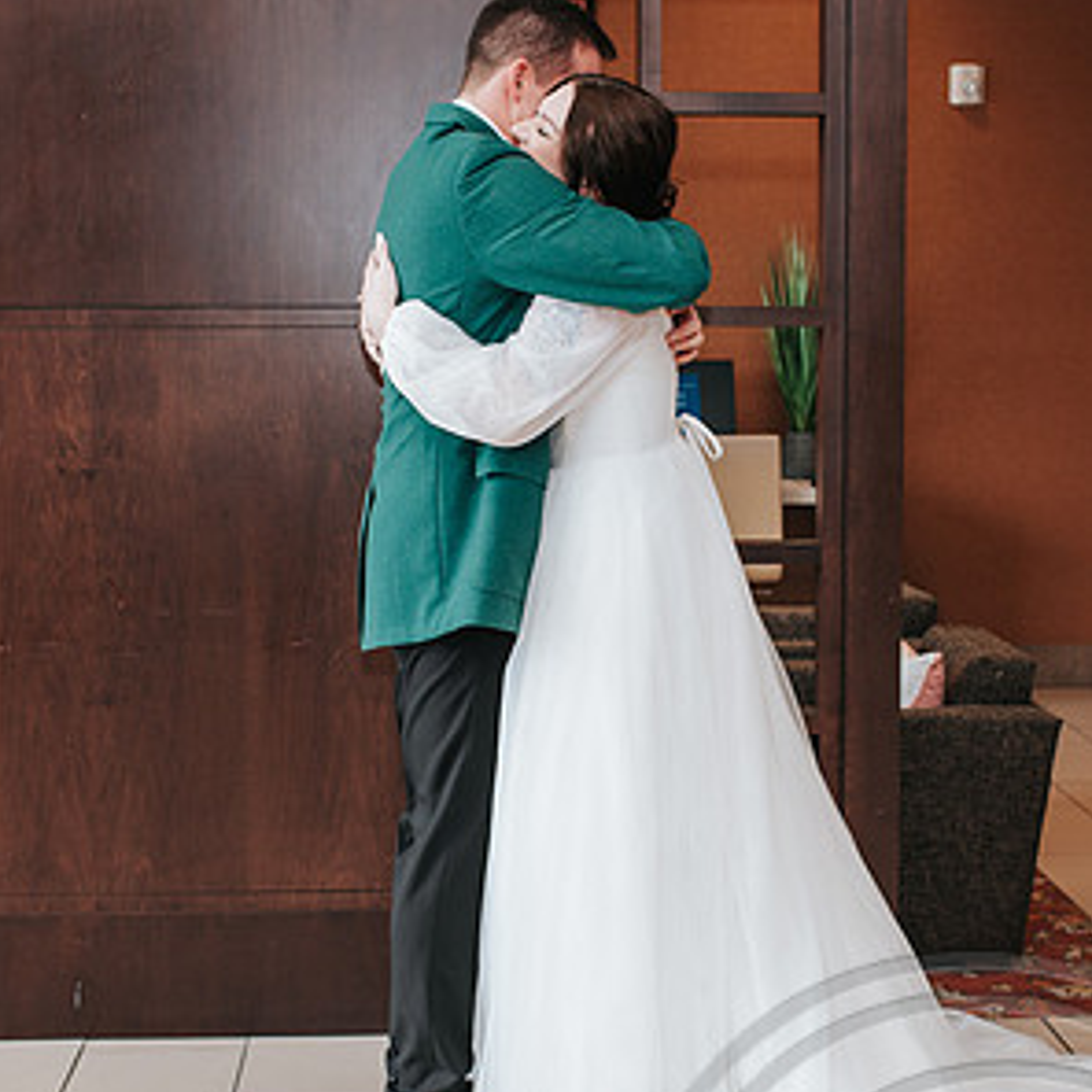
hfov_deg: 25.3
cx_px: 603
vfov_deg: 25.4
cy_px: 560
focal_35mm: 68
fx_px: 2427
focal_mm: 35
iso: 800
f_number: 3.2
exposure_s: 1/200
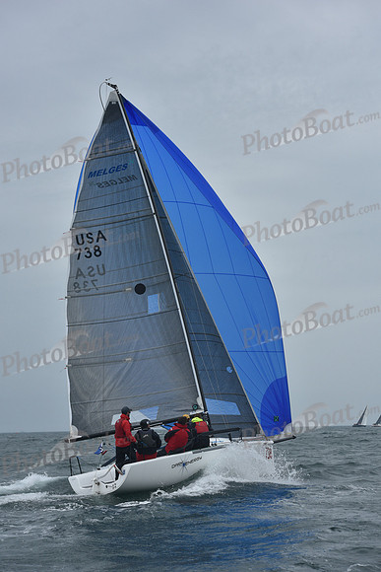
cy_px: 286
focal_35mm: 86
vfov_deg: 23.6
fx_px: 1364
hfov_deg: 15.9
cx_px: 190
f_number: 7.1
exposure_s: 1/1000
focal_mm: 86
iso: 320
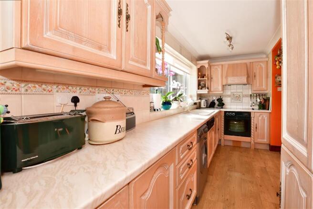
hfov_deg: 100.4
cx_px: 156
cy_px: 104
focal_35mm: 15
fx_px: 130
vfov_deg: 77.3
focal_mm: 10
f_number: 8
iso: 400
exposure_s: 1/20
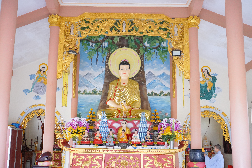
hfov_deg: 46.4
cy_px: 84
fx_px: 294
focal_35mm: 42
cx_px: 126
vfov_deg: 31.9
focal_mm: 42
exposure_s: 1/1000
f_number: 5.6
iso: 10000
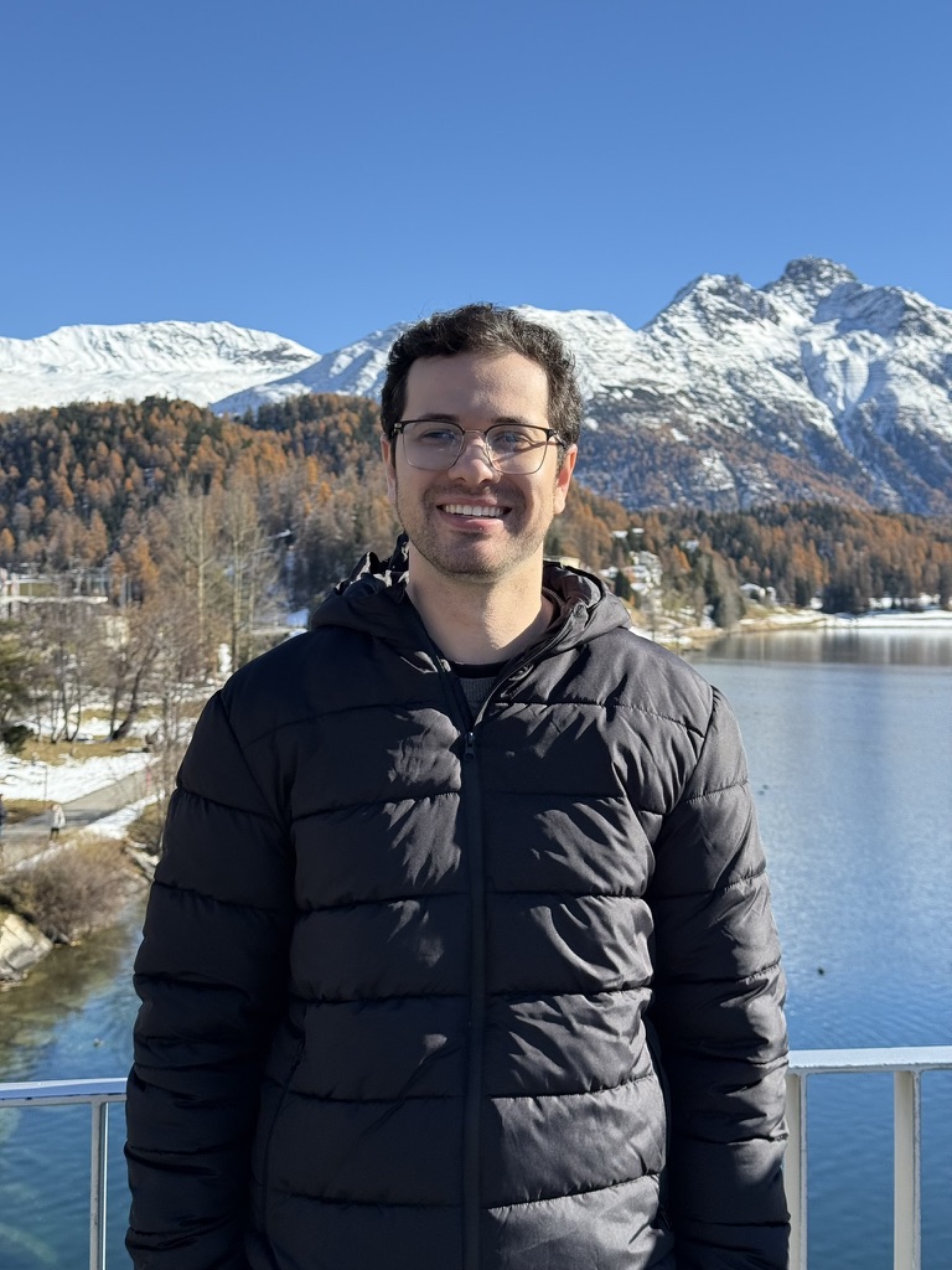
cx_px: 476
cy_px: 635
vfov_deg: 39.7
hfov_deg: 30.3
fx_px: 1760
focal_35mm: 48
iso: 64
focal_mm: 6.76
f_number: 1.78
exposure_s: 1/2976
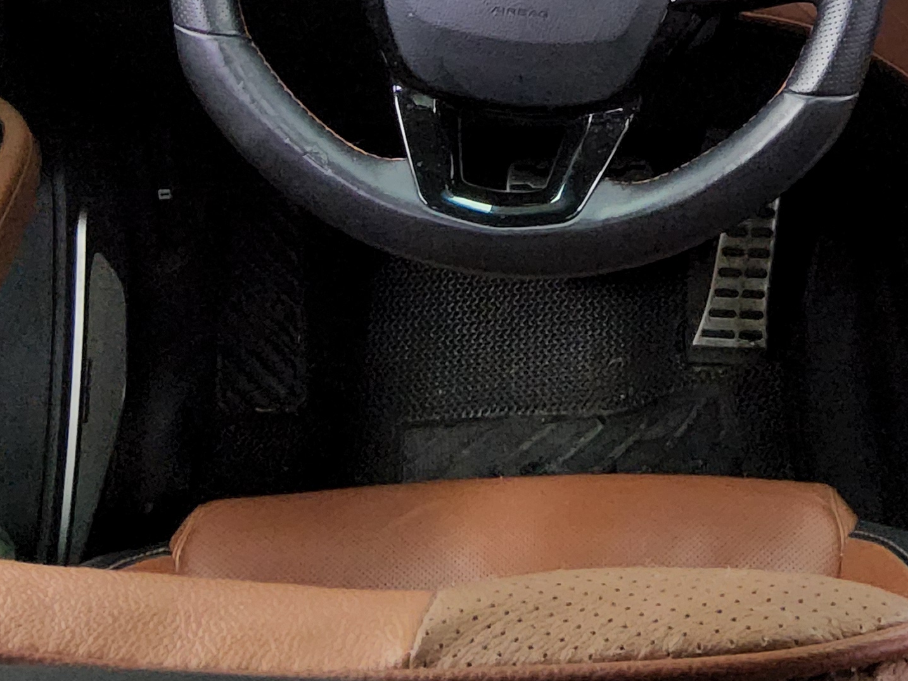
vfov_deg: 18.7
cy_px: -249
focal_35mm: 72
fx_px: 1889
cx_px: 668
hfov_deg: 26.7
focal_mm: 3.08
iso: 640
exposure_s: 1/120
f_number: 2
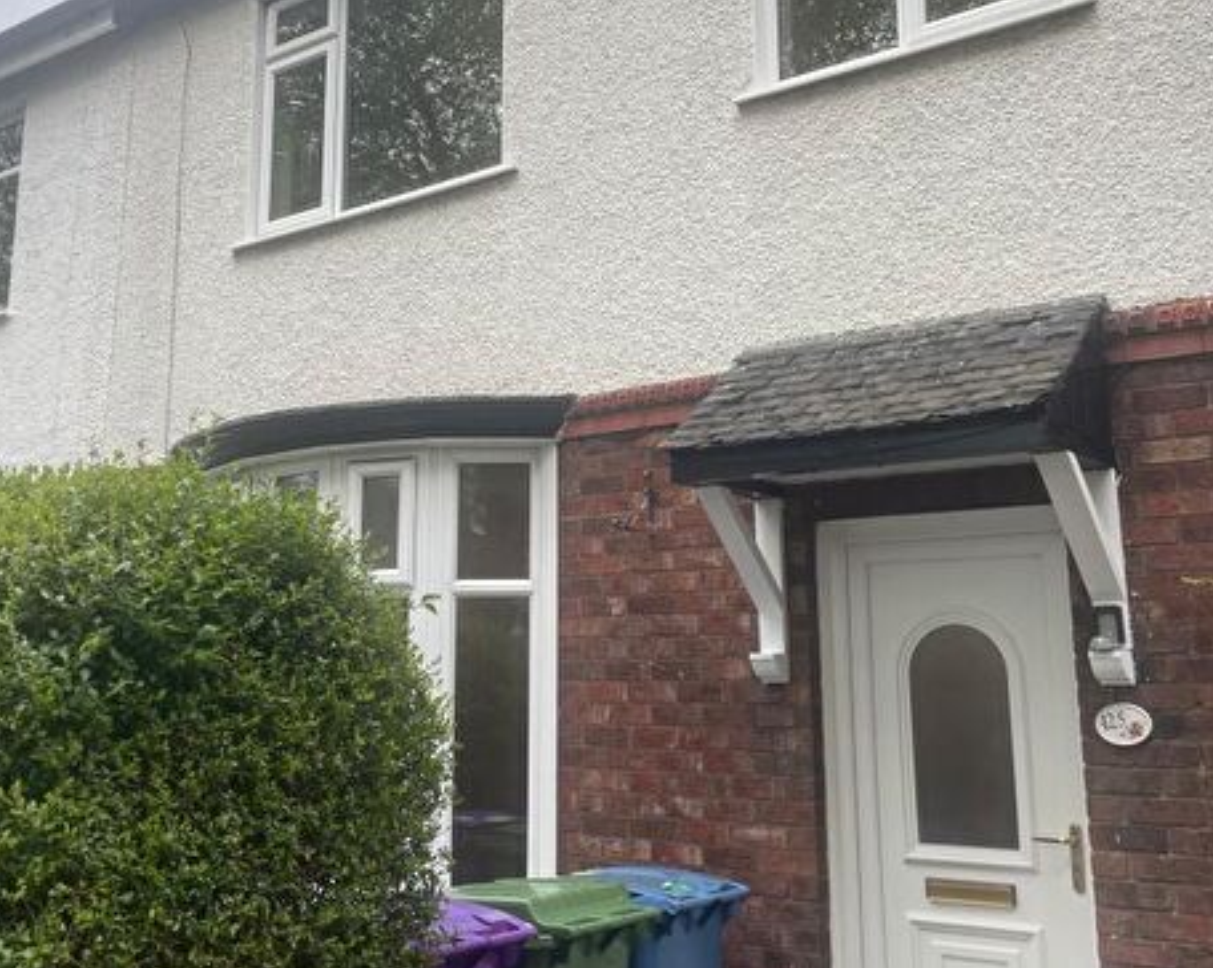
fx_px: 1399
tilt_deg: +12.4
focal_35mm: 39
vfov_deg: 38.1
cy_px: 422
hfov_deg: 46.8
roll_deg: -0.4
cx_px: 532
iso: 32
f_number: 1.6
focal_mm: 4.2
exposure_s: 1/259
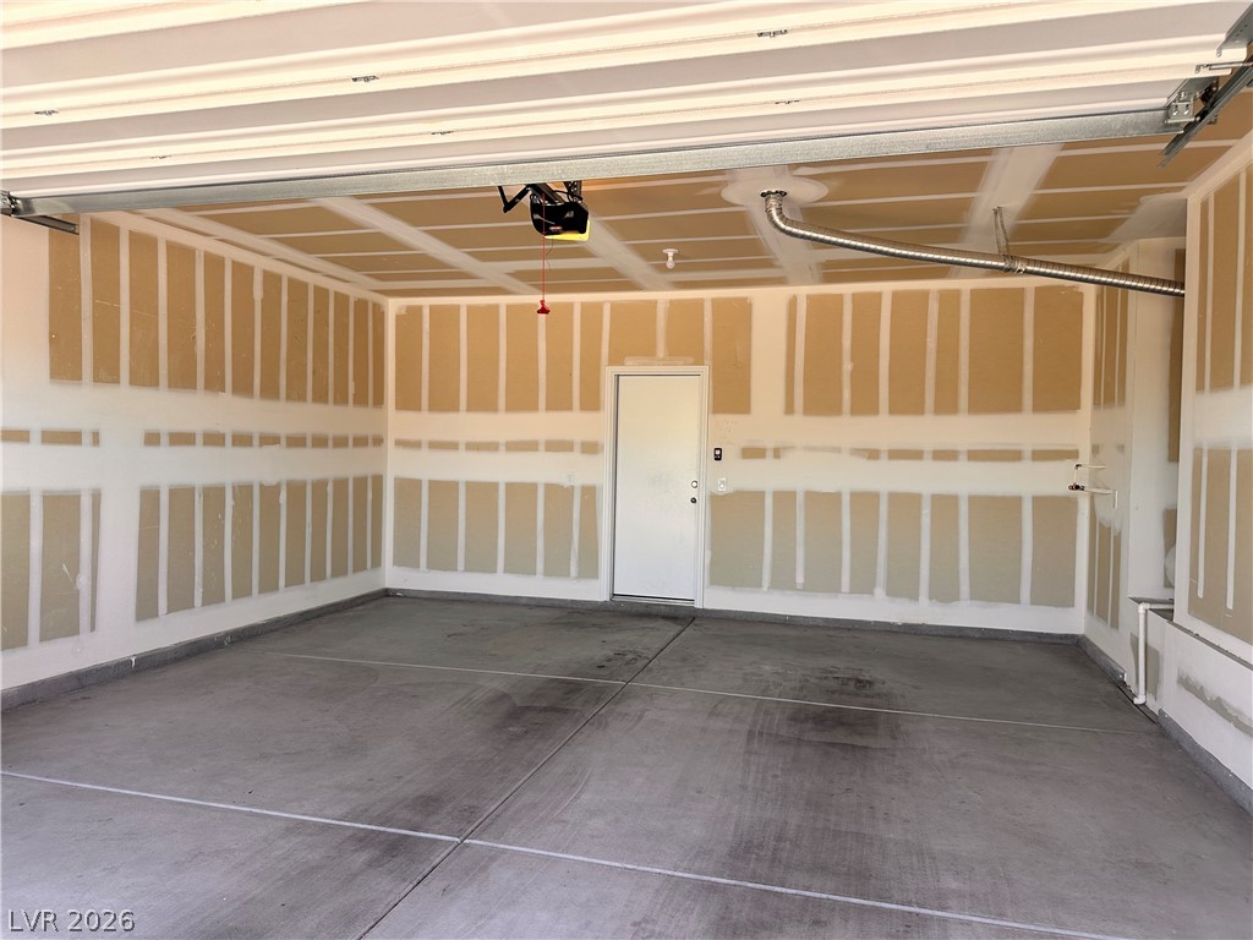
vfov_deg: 56.8
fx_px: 869
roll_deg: -0.4
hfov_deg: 71.6
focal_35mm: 24
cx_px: 626
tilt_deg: -1.6
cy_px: 470
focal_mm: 6.86
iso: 80
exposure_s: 1/377
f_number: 1.78
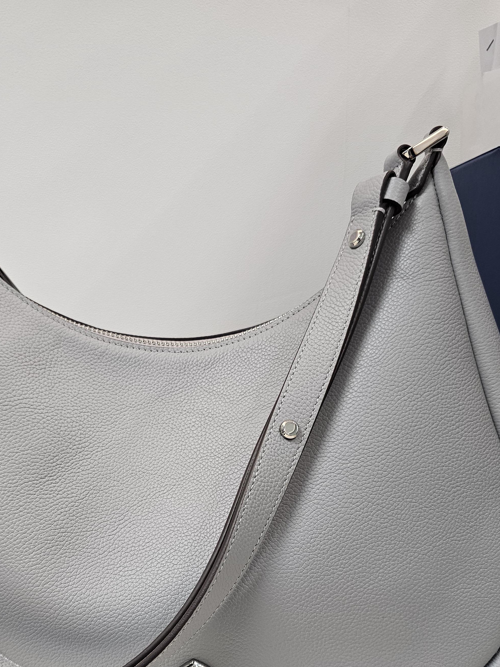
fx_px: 674
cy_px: 479
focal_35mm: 35
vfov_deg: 51.0
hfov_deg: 40.4
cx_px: 187
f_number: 1.7
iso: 160
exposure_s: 1/100
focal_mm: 6.3
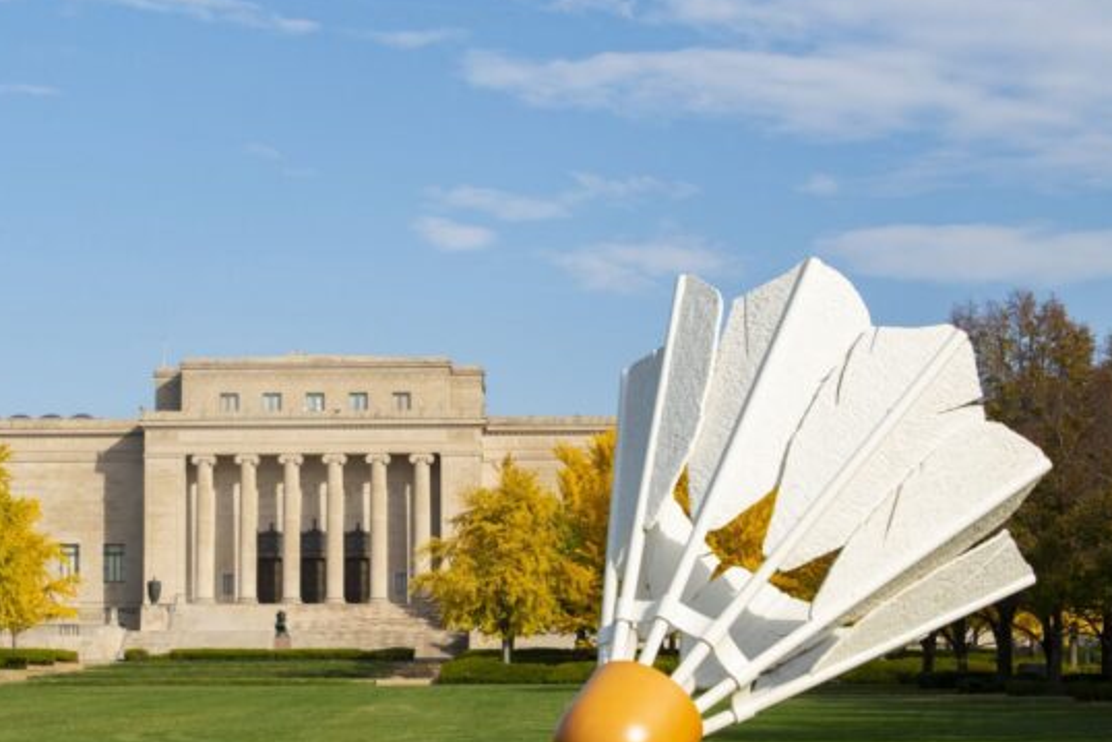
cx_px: 341
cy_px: 536
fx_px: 3213
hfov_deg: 19.6
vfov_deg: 13.1
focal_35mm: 104
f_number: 13
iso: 400
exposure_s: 1/320
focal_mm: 70
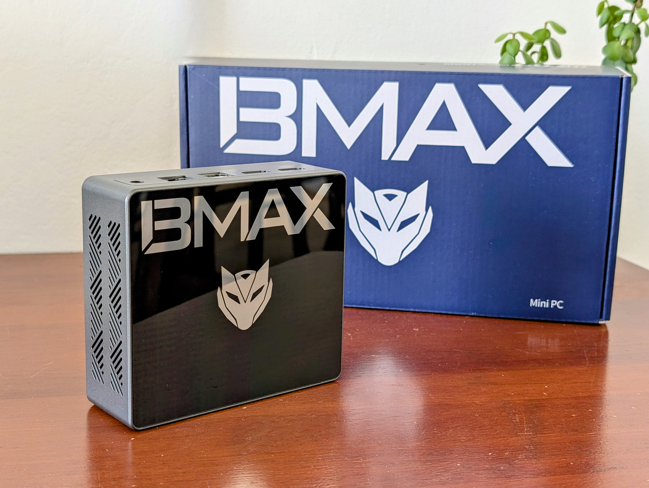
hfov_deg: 38.9
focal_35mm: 49
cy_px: 244
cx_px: 324
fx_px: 920
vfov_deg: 29.7
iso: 43
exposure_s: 1/24
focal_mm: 6.9
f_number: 1.68
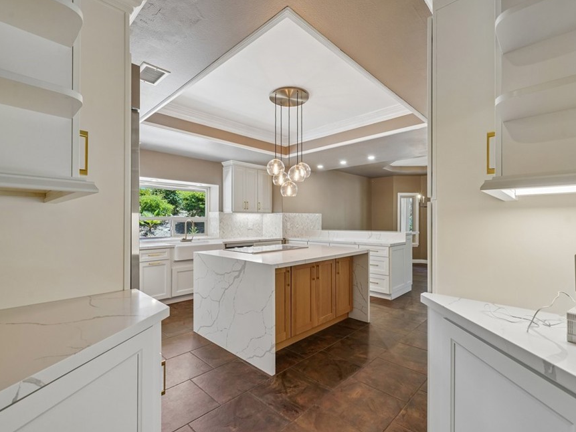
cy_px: 221
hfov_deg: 94.5
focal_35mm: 16
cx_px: 296
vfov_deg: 78.1
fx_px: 266
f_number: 8
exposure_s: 1/20
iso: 400
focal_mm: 14
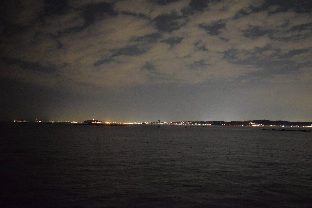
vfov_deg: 35.5
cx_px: 156
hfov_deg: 51.3
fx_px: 325
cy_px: 104
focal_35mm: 38
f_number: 4
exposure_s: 1/2
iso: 6400
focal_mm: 25
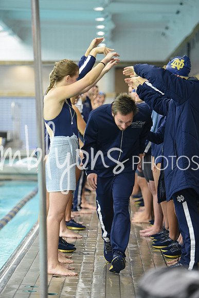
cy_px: 149
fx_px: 1077
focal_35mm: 130
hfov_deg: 10.6
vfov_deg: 15.8
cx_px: 100
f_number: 2.8
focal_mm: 130
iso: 3200
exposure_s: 1/320
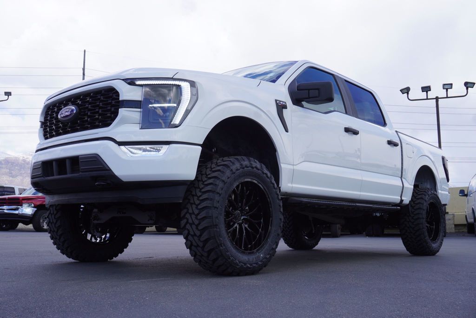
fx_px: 476
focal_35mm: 36
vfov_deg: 36.9
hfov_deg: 53.1
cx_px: 238
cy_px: 159
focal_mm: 24
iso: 100
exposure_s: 1/125
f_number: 9
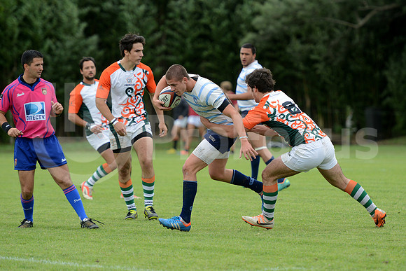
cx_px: 203
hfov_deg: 8.2
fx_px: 2820
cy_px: 136
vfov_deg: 5.5
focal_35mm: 250
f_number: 4
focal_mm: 250
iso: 400
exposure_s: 1/800
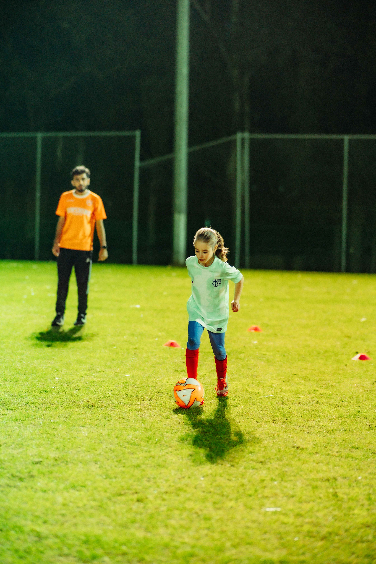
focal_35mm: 85
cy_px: 282
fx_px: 1332
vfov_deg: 23.9
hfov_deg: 16.1
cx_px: 188
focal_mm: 85
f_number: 1.8
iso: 2500
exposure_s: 1/160
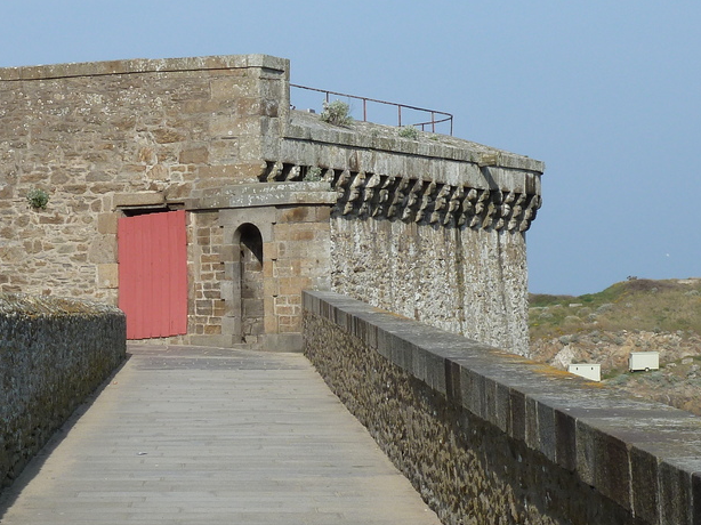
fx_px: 2652
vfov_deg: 11.3
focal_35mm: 131
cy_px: 373
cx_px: 186
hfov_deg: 15.0
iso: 80
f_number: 5
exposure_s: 1/500
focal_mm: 11
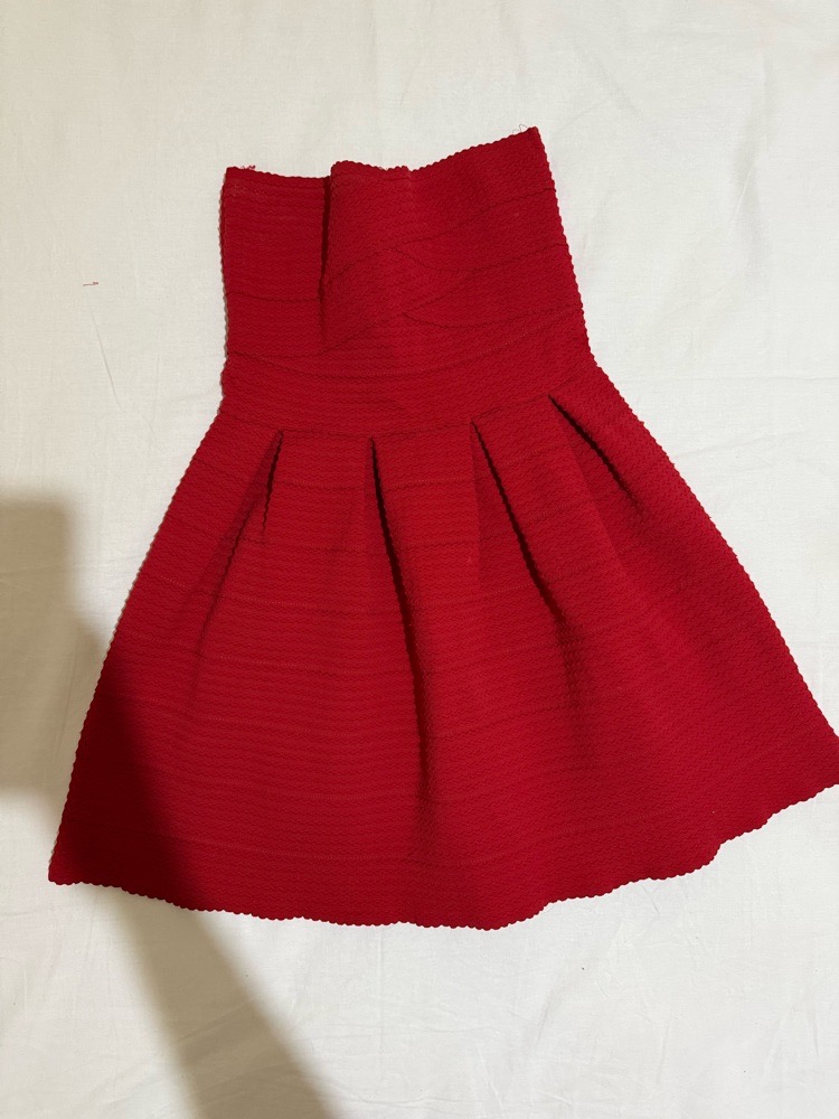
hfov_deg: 56.8
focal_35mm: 24
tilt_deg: -86.8
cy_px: 560
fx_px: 776
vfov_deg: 71.6
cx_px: 420
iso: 400
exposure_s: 1/50
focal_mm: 6.76
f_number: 1.78
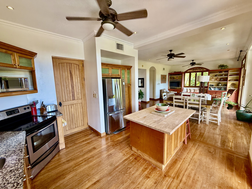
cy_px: 94
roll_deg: +1.3
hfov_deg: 102.1
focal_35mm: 14
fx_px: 102
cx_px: 126
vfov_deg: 85.7
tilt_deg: -7.9
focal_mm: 2.22
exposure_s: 1/99
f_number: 2.2
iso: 125
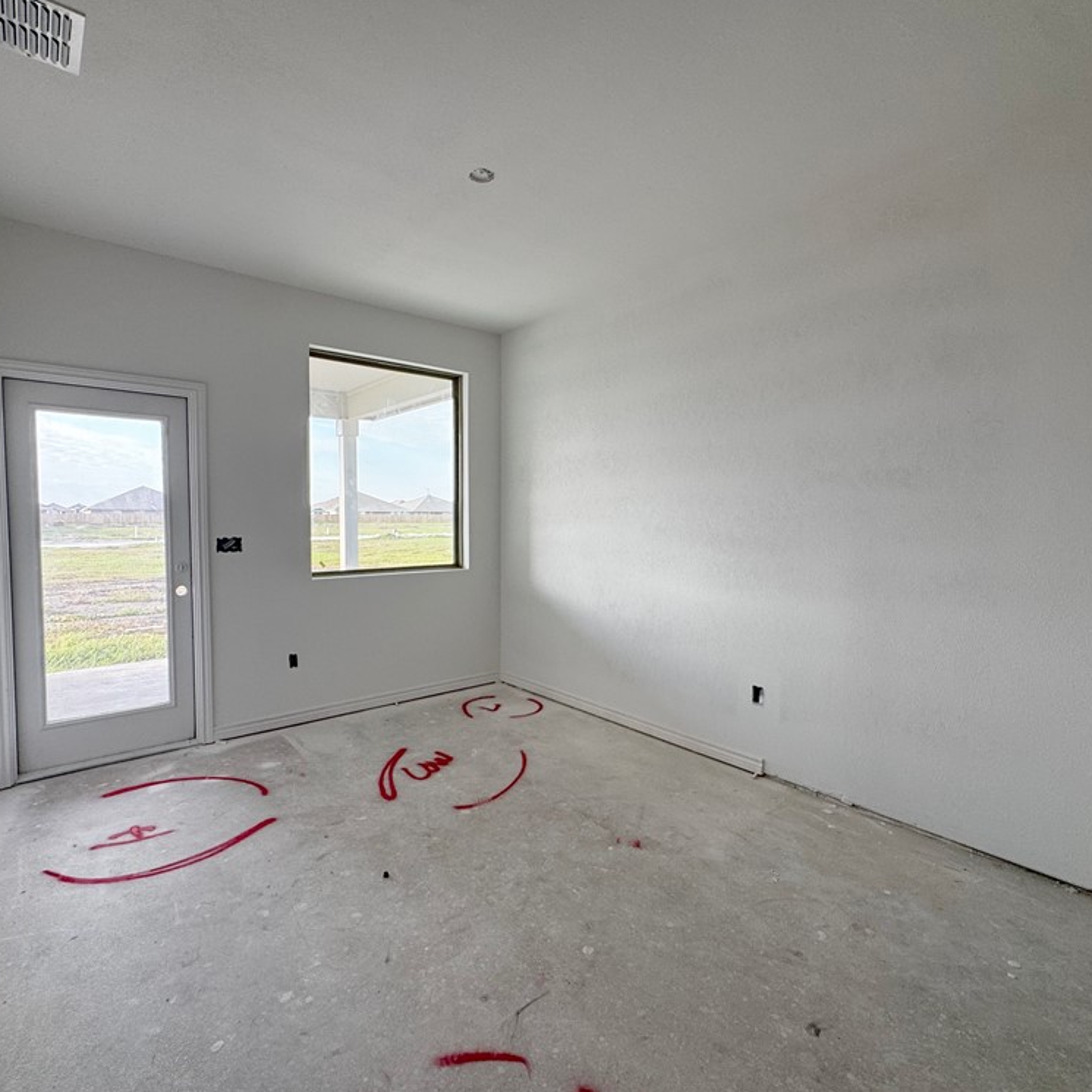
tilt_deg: -3.0
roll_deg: +1.1
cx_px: 545
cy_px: 545
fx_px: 607
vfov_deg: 84.0
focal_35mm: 17
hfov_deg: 84.0
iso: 80
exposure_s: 1/99
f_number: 2.2
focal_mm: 2.22
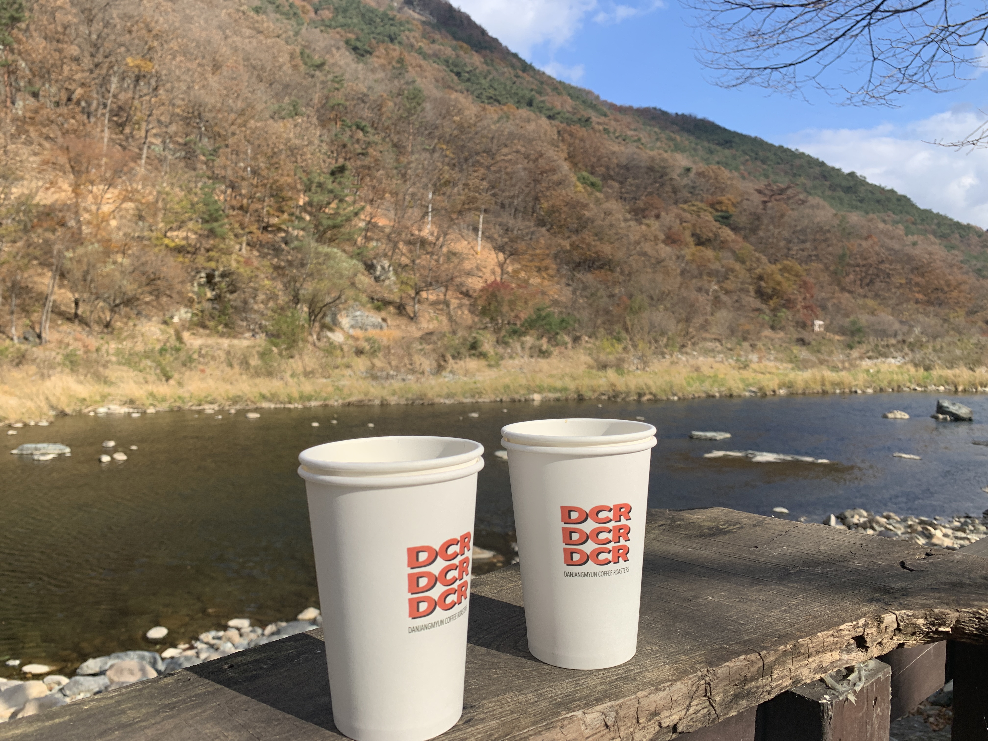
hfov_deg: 67.3
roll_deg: -0.5
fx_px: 742
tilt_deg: -2.6
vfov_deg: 53.1
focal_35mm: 26
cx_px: 494
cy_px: 370
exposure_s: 1/1748
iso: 25
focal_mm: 4.25
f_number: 1.8
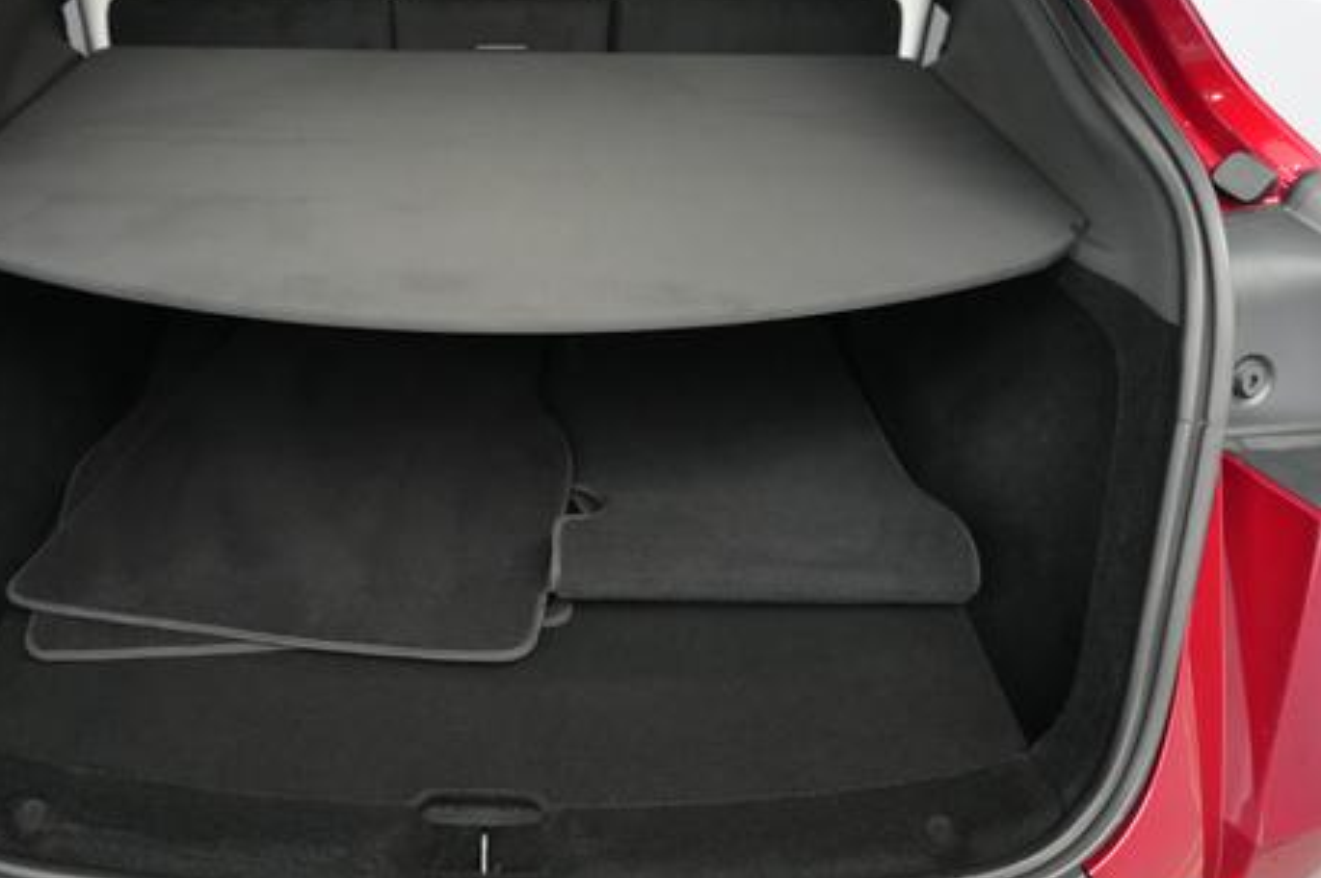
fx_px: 1283
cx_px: 491
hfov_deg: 53.8
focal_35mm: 35
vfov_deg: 37.7
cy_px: 364
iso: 6400
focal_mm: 25
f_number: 2.8
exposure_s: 1/160
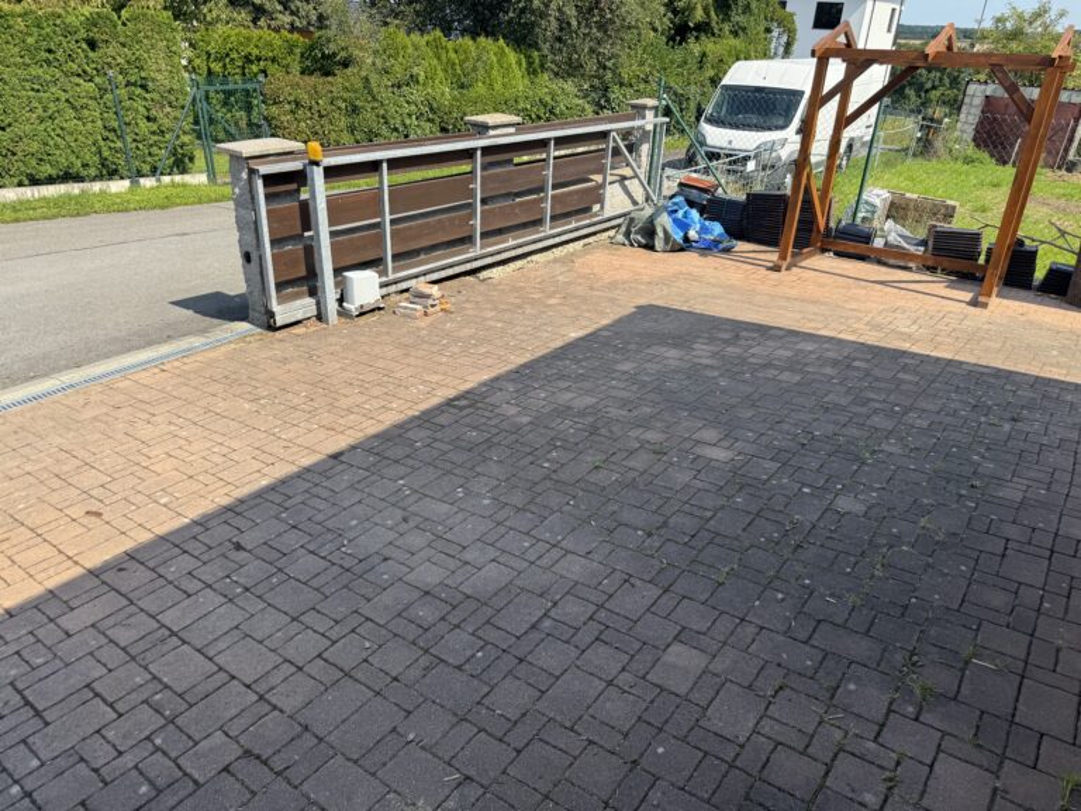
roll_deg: -2.6
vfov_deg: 56.8
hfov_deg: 71.6
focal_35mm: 24
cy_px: 406
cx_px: 540
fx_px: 749
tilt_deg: -27.1
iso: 80
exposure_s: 1/2331
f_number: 1.78
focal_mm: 6.76
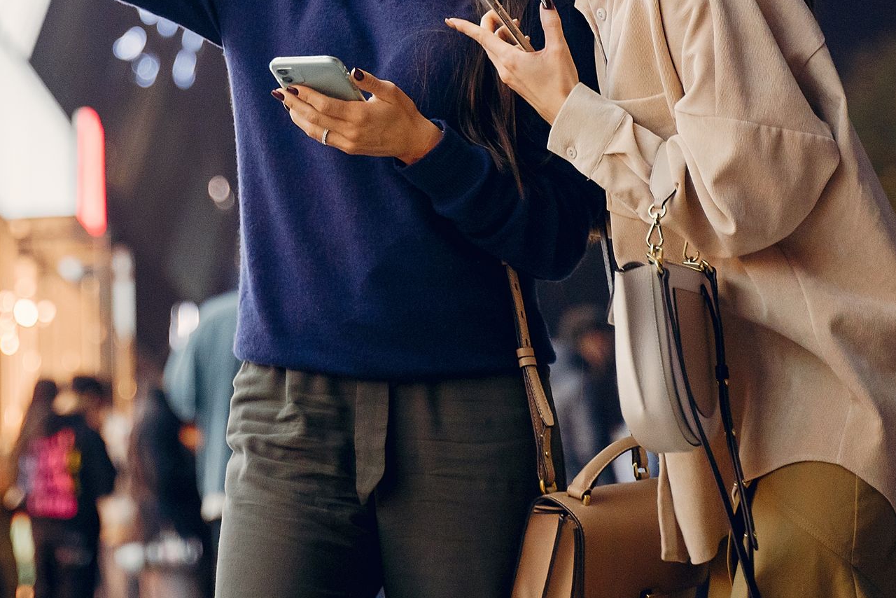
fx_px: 3734
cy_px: 23
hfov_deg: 13.6
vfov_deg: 9.1
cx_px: 245
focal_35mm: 150
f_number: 2.8
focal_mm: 75
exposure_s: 1/125
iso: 1600
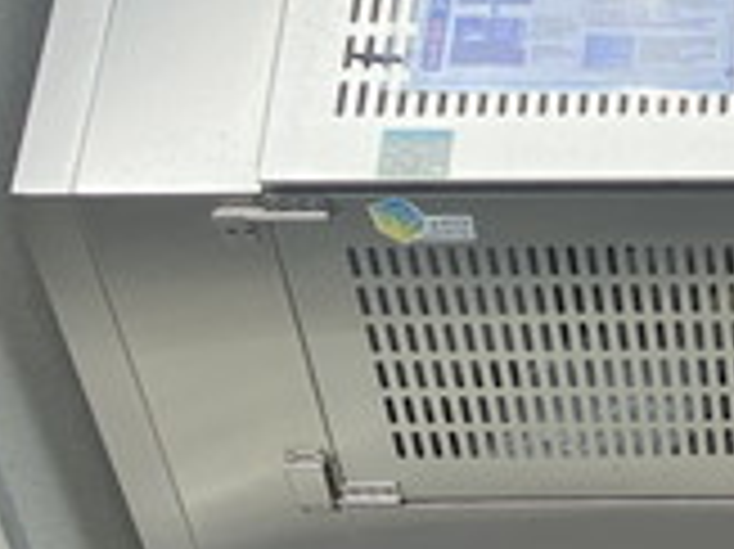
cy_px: 108
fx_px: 1356
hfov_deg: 25.7
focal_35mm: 64
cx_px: 968
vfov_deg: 22.6
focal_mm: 1.54
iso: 20
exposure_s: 1/959
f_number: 2.4
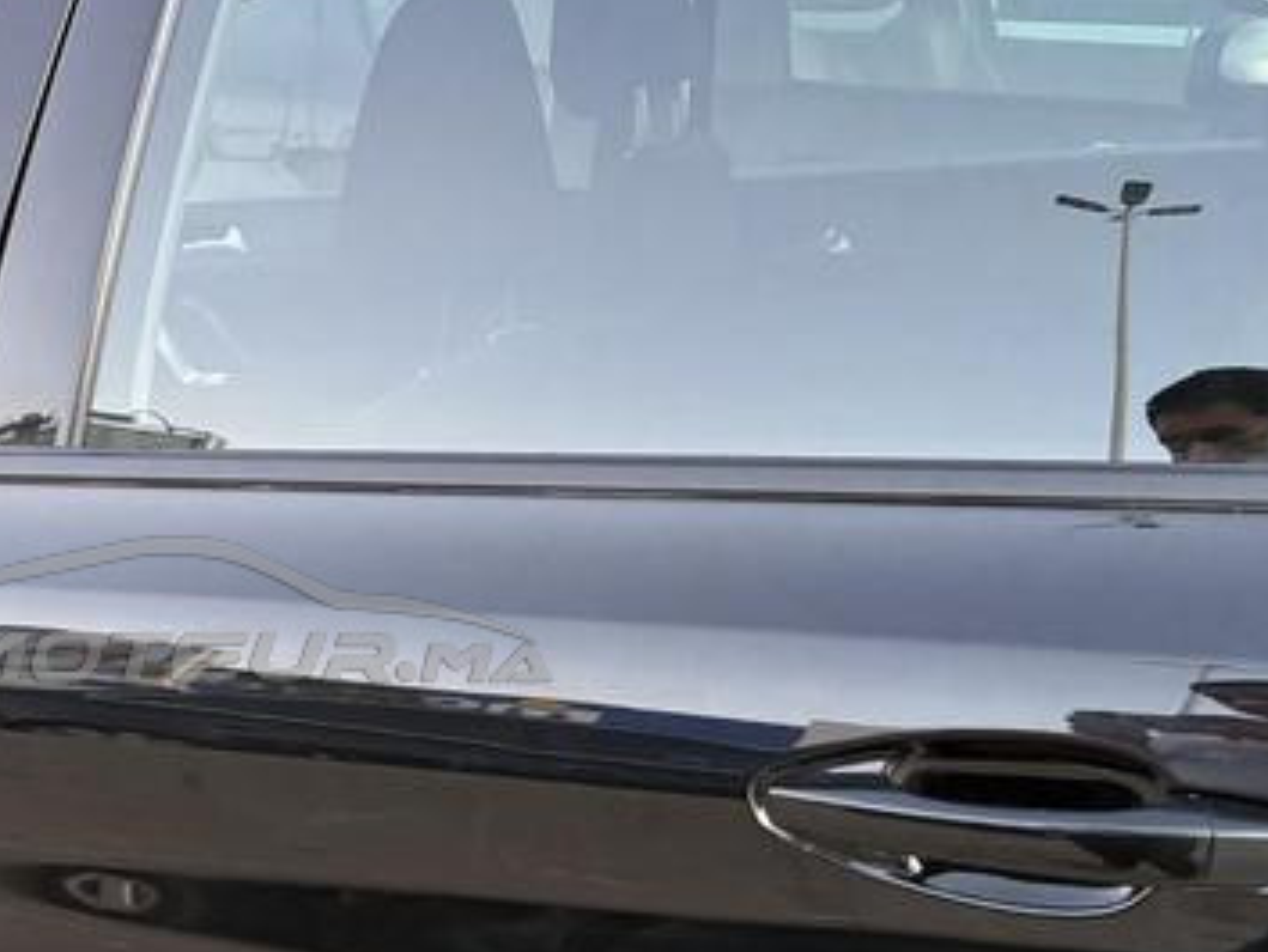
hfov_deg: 38.0
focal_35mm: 48
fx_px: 1759
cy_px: 609
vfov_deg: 30.1
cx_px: 233
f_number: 1.6
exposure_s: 1/60
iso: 400
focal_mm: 5.96
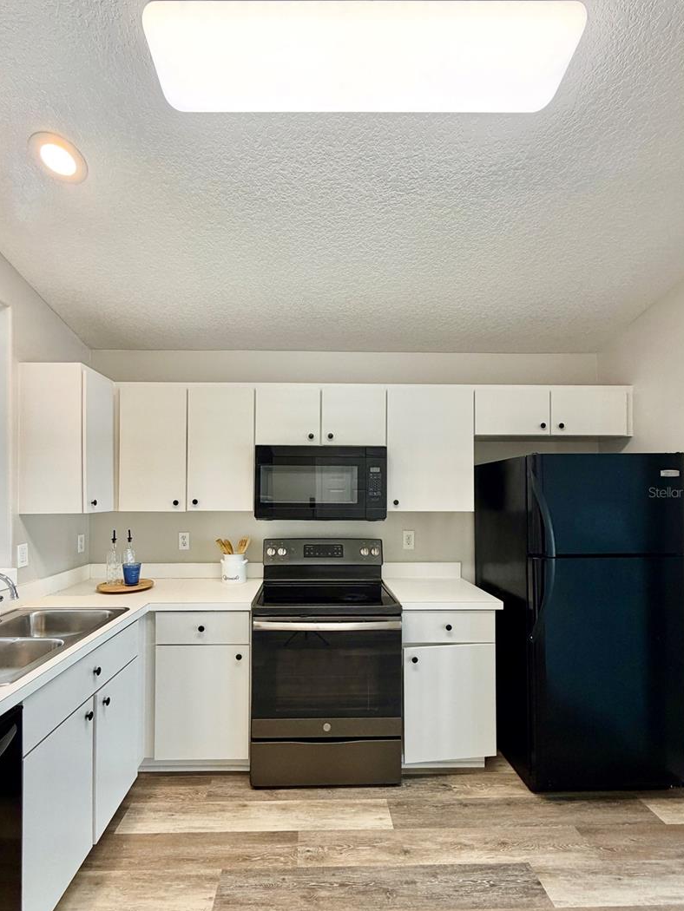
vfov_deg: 94.3
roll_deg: -0.2
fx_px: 421
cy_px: 492
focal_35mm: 16
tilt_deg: +0.2
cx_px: 319
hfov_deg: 78.0
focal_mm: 2.22
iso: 200
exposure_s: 1/120
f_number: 2.2
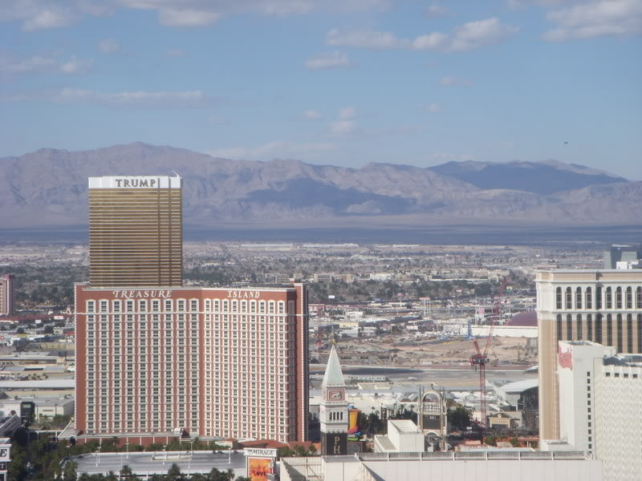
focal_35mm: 114
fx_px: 2114
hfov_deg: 17.3
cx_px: 321
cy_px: 240
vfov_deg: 13.0
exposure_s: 1/320
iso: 100
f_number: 8.4
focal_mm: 18.9
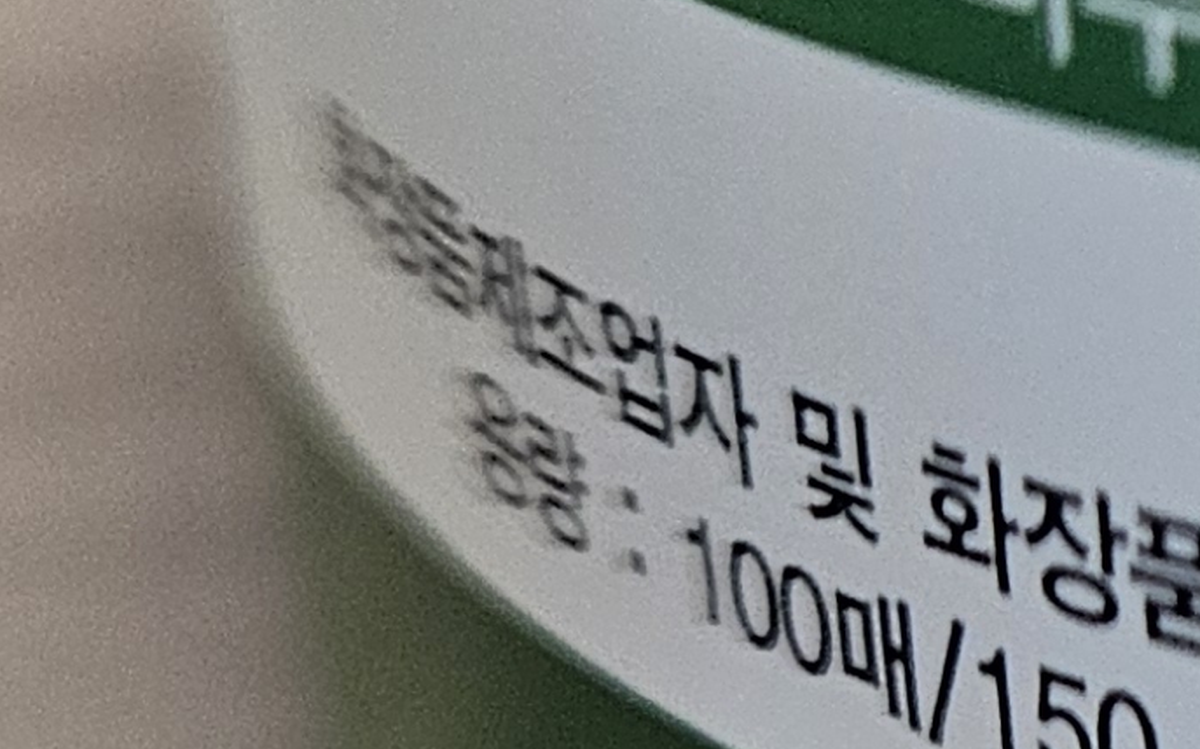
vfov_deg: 9.2
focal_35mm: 142
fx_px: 4643
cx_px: 2047
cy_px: 608
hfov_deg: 13.5
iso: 250
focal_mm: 5.4
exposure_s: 1/120
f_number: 1.8
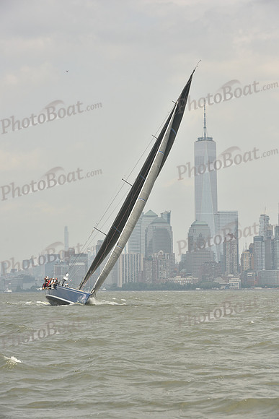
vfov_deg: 17.1
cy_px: 210
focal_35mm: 120
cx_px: 140
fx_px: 1394
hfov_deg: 11.4
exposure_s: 1/800
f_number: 8
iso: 250
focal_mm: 120
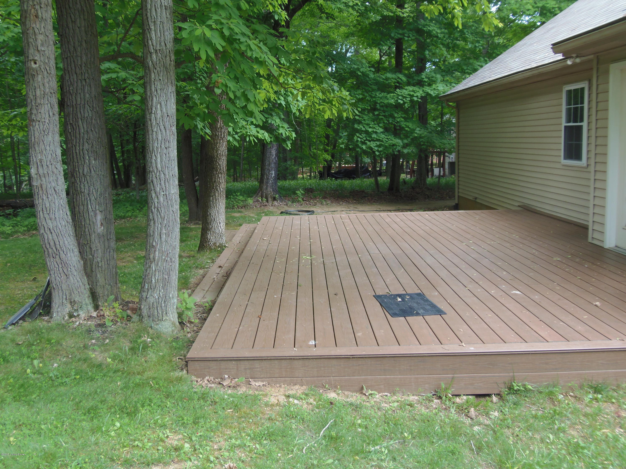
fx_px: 543
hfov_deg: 60.0
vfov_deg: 46.8
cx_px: 313
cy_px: 234
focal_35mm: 30
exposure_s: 1/50
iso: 64
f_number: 3.2
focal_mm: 5.5
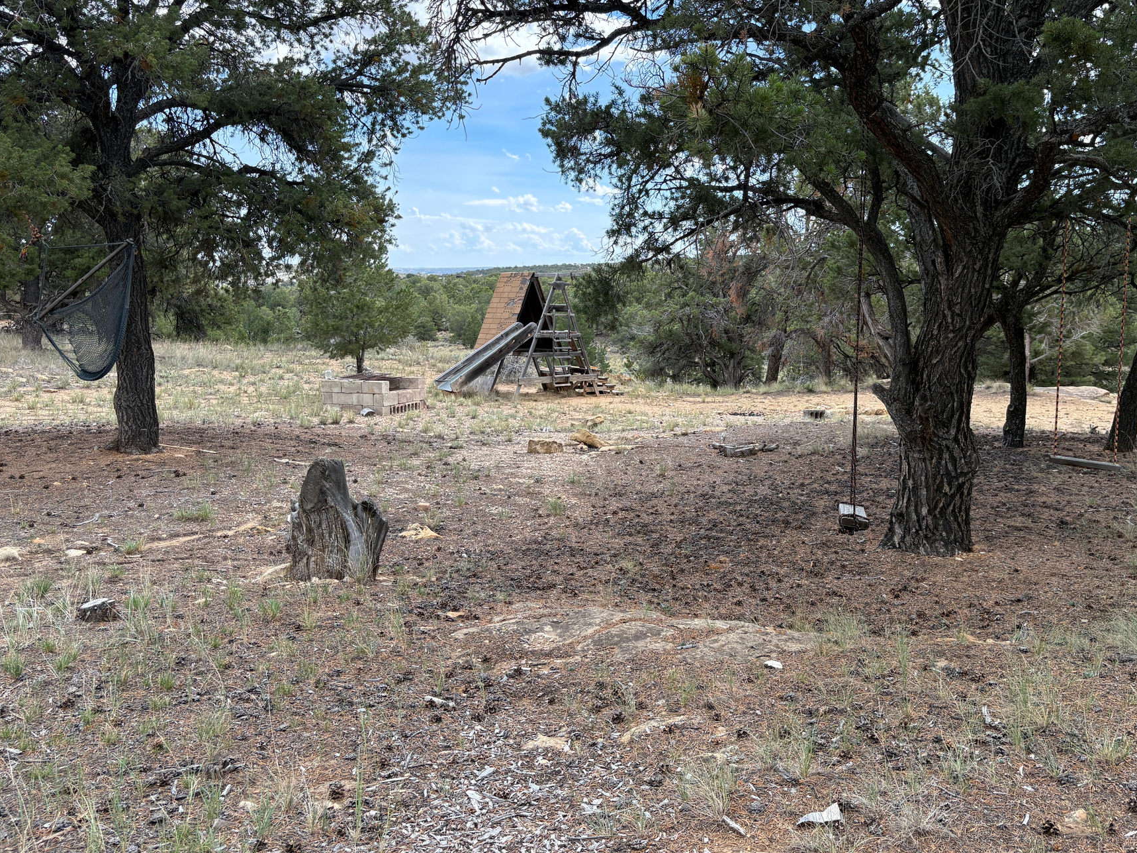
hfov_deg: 58.0
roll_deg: -0.6
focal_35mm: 31
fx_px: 1018
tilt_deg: -5.0
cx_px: 663
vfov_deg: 45.3
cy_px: 371
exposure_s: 1/1016
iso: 64
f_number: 1.6
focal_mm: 5.96
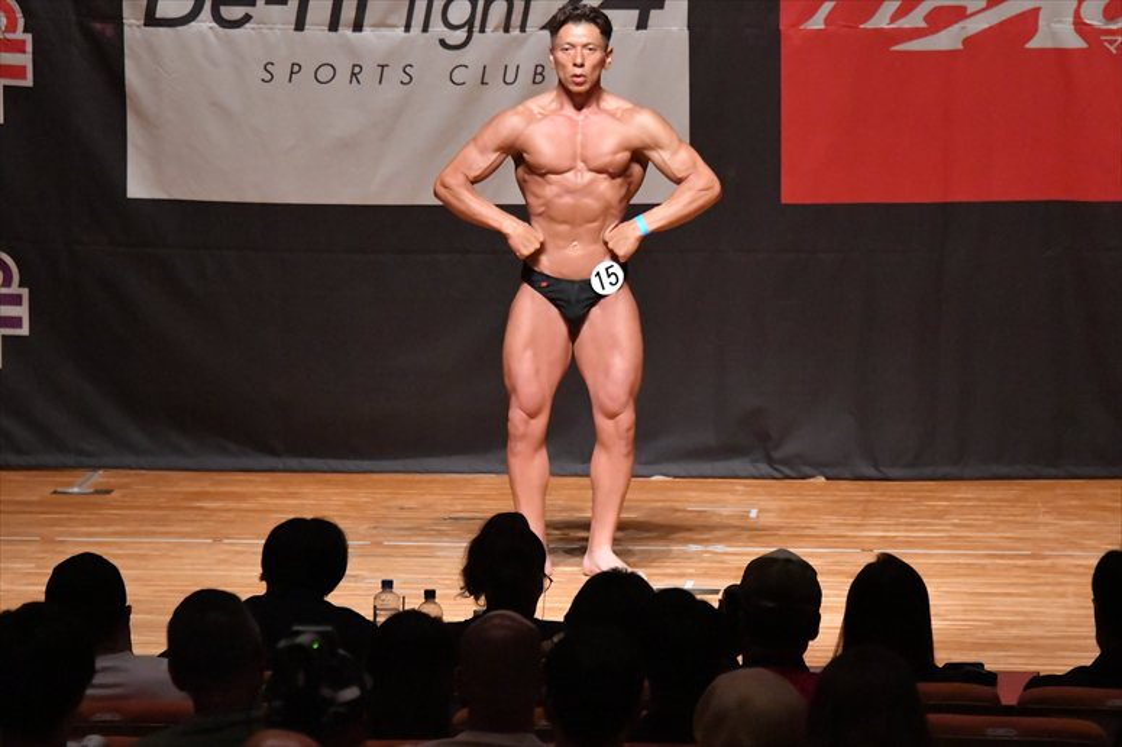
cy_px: 374
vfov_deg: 5.7
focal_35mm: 240
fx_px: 7476
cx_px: 561
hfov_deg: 8.6
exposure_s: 1/400
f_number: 5.6
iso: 12800
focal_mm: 160
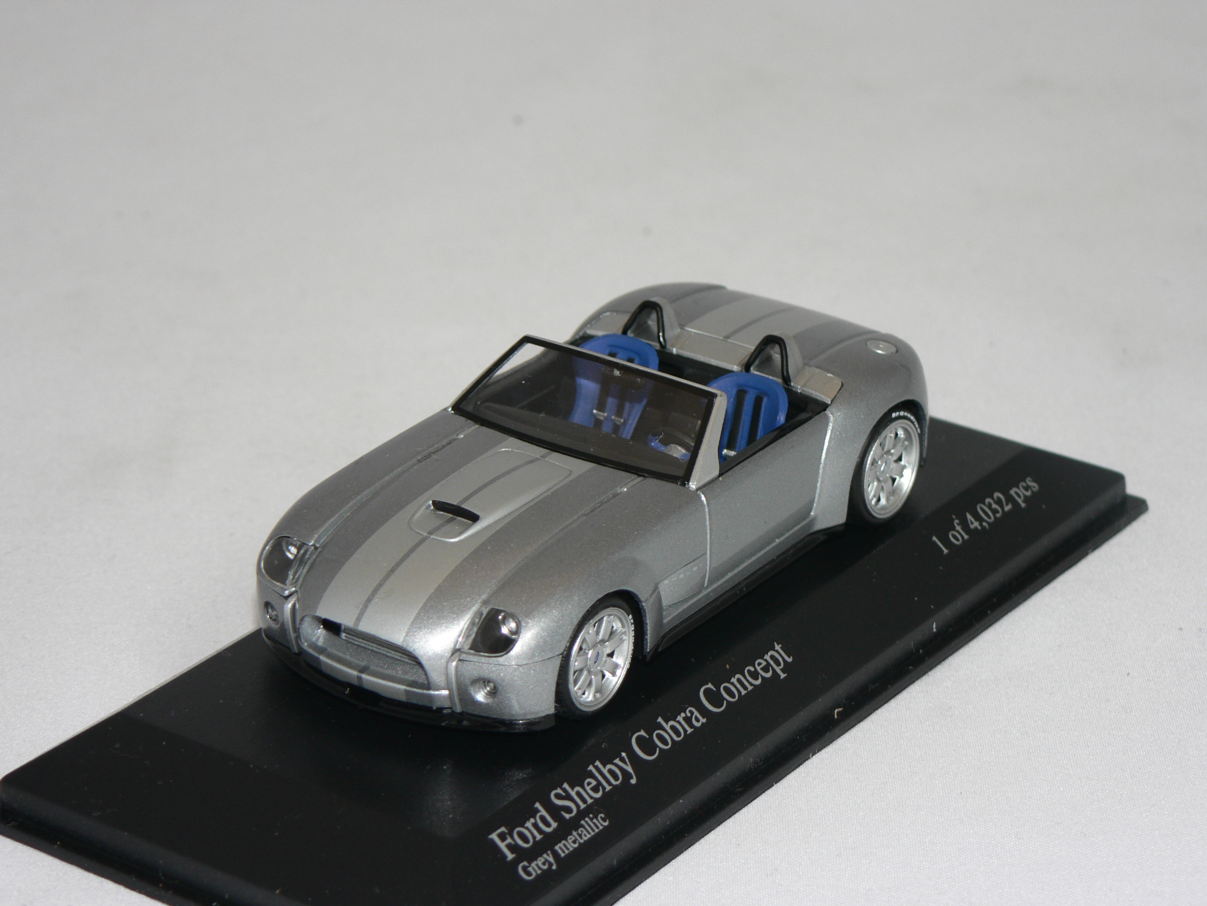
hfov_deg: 16.1
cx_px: 604
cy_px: 453
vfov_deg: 12.1
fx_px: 4254
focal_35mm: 122
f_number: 3.2
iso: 80
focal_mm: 20.3
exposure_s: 1/60
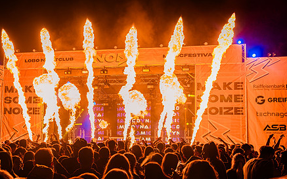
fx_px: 360
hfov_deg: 43.0
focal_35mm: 46
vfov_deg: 27.9
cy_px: 114
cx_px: 100
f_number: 4
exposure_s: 1/160
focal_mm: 34
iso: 320
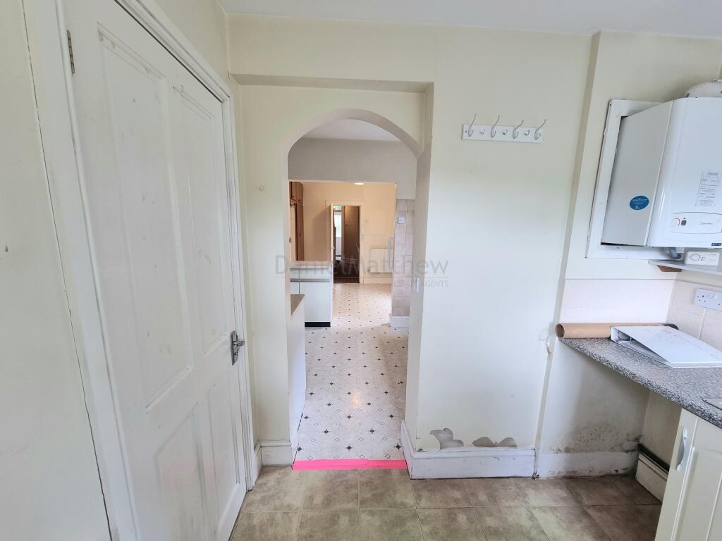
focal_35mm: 13
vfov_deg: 89.9
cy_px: 270
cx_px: 361
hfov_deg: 106.2
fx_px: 271
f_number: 2.2
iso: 200
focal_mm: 2.2
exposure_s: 1/50
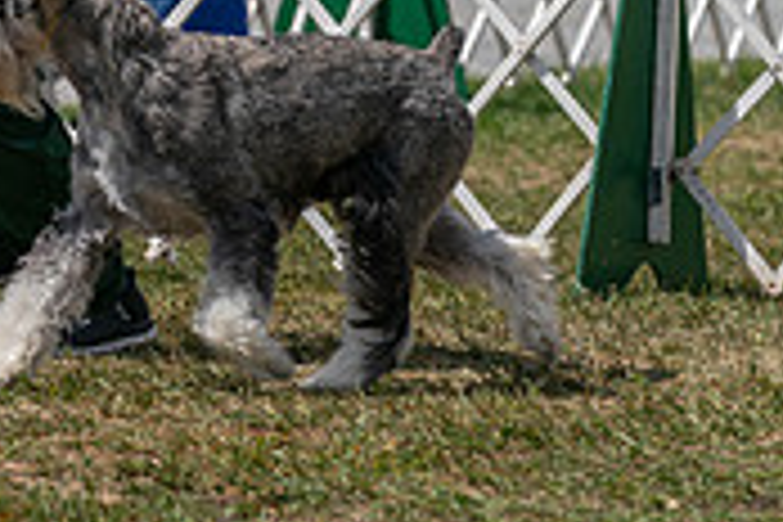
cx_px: -27
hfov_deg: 3.5
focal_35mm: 596
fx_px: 12962
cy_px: -160
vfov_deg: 2.3
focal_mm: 179
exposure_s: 1/2000
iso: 160
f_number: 5
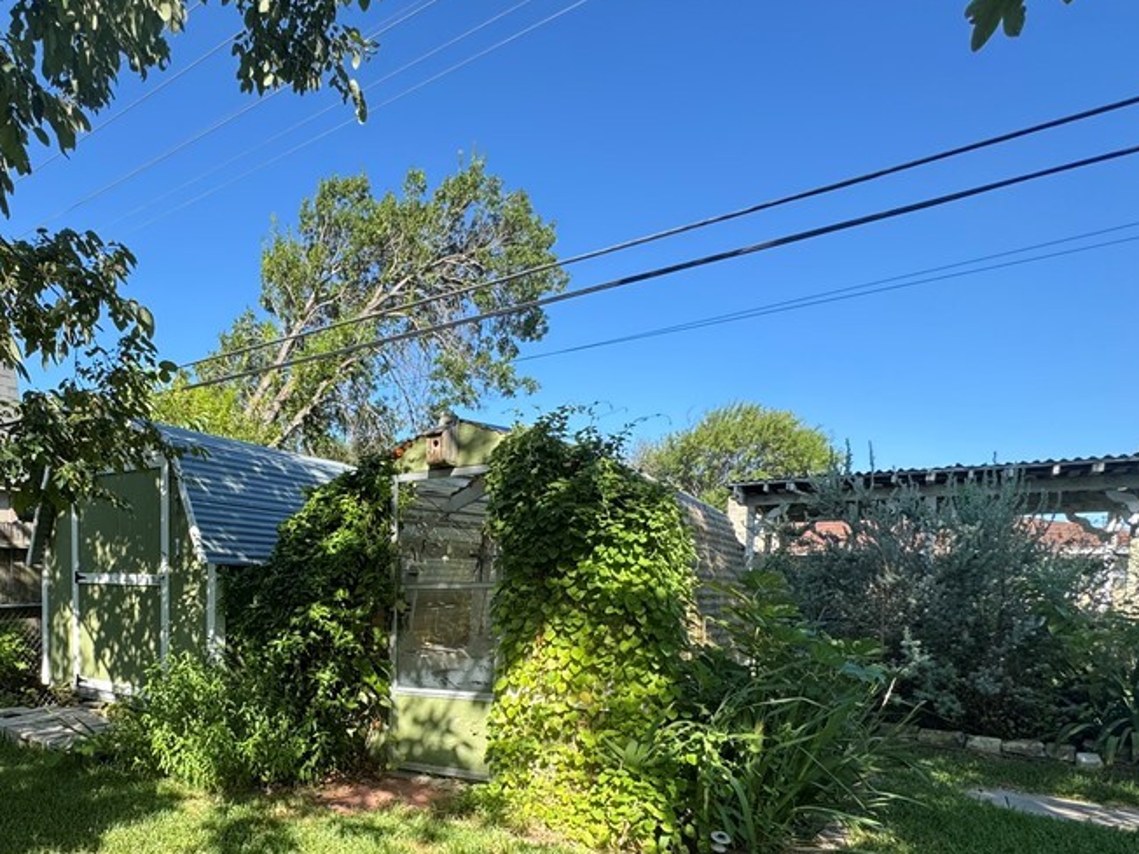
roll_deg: -0.7
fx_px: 724
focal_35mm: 22
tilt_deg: -3.9
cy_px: 630
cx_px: 295
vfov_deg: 58.2
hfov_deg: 71.6
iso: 40
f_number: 2.2
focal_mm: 2.22
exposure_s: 1/512
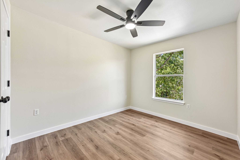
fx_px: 93
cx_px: 120
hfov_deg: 104.3
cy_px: 80
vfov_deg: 81.2
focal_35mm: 14
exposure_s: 1/15
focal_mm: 14
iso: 180
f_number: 8
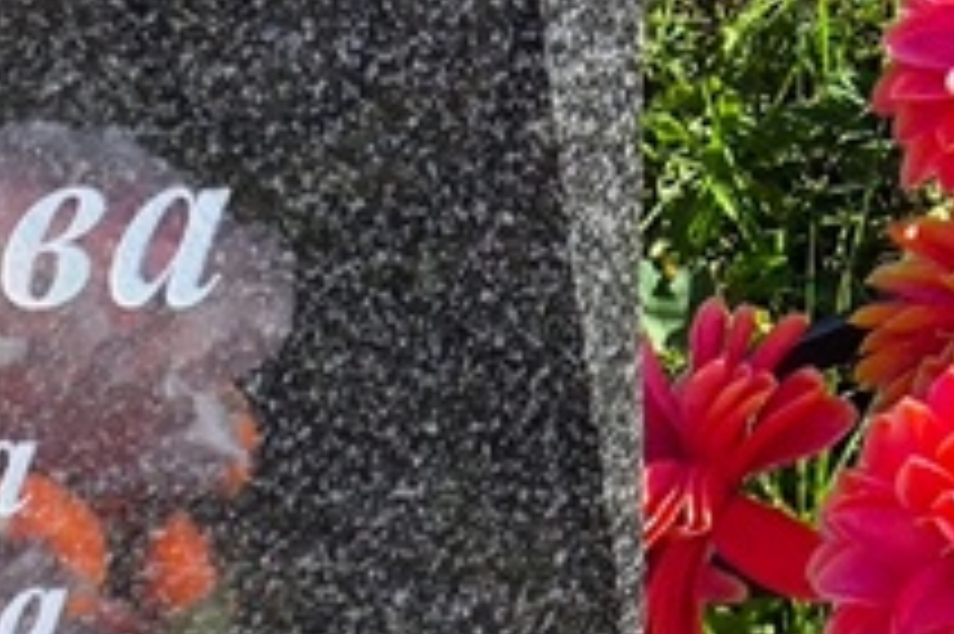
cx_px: -443
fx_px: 5190
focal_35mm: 196
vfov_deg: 7.0
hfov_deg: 10.2
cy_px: 594
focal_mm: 4.71
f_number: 1.7
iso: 50
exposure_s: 1/1158
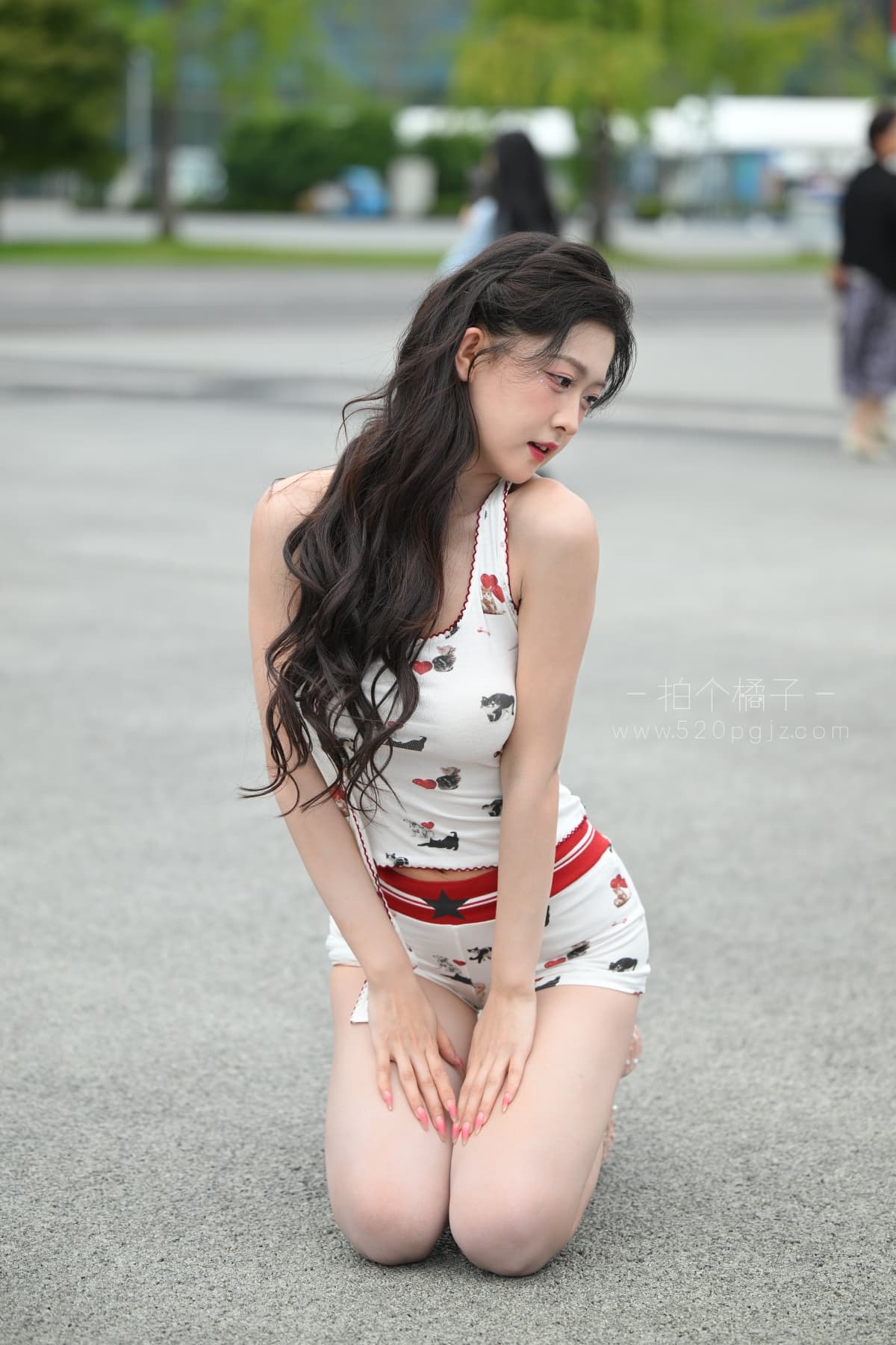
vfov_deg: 22.1
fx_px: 3434
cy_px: 672
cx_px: 448
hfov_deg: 14.9
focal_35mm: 92
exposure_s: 1/320
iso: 640
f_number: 3.2
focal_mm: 92
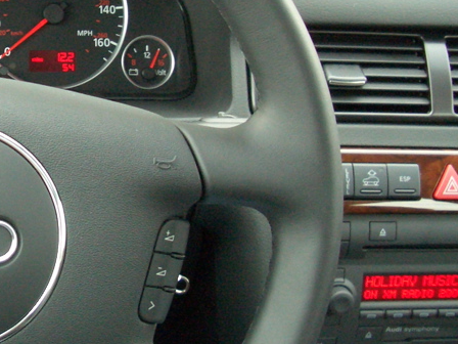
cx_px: -7
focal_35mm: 80
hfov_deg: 23.3
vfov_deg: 18.3
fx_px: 1058
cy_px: 77
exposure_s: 1/50
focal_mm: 5.8
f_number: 2.6
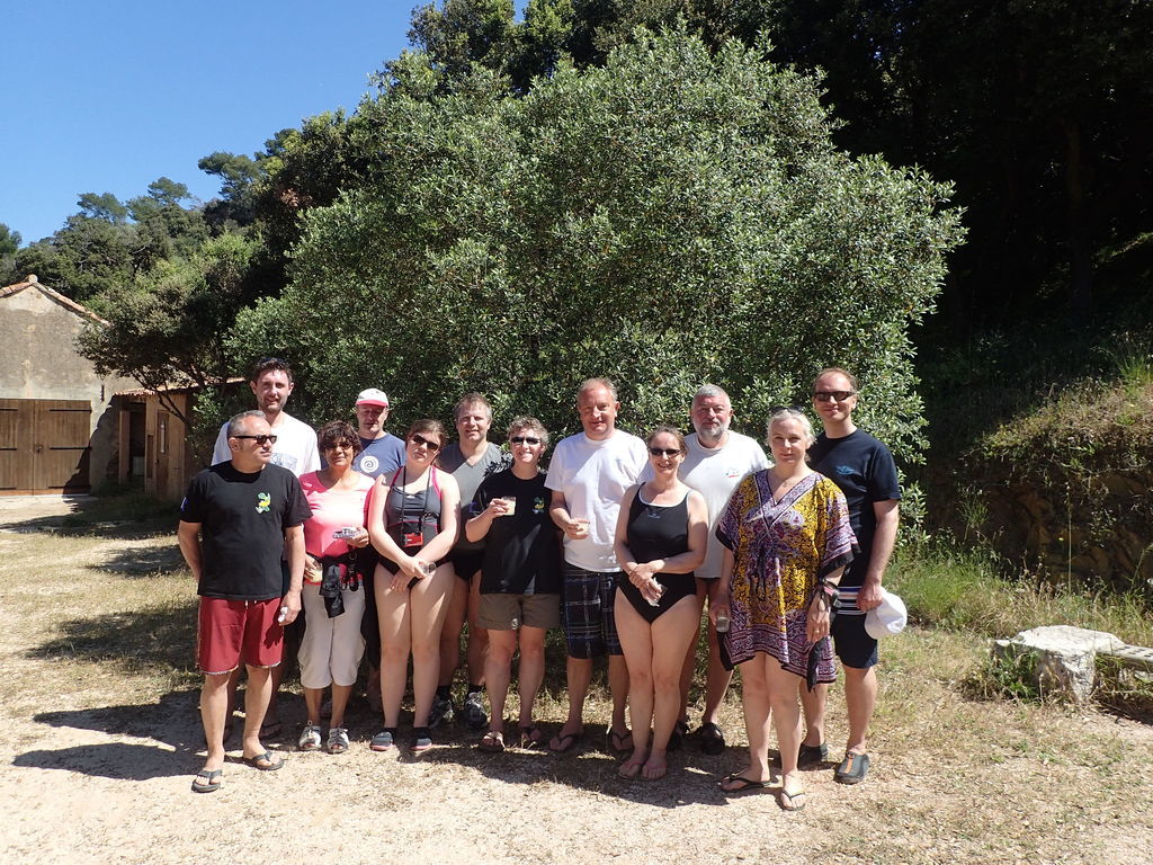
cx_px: 576
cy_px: 432
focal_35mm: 25
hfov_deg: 69.4
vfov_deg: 54.9
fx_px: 833
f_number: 8
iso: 100
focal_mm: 4.5
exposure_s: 1/125
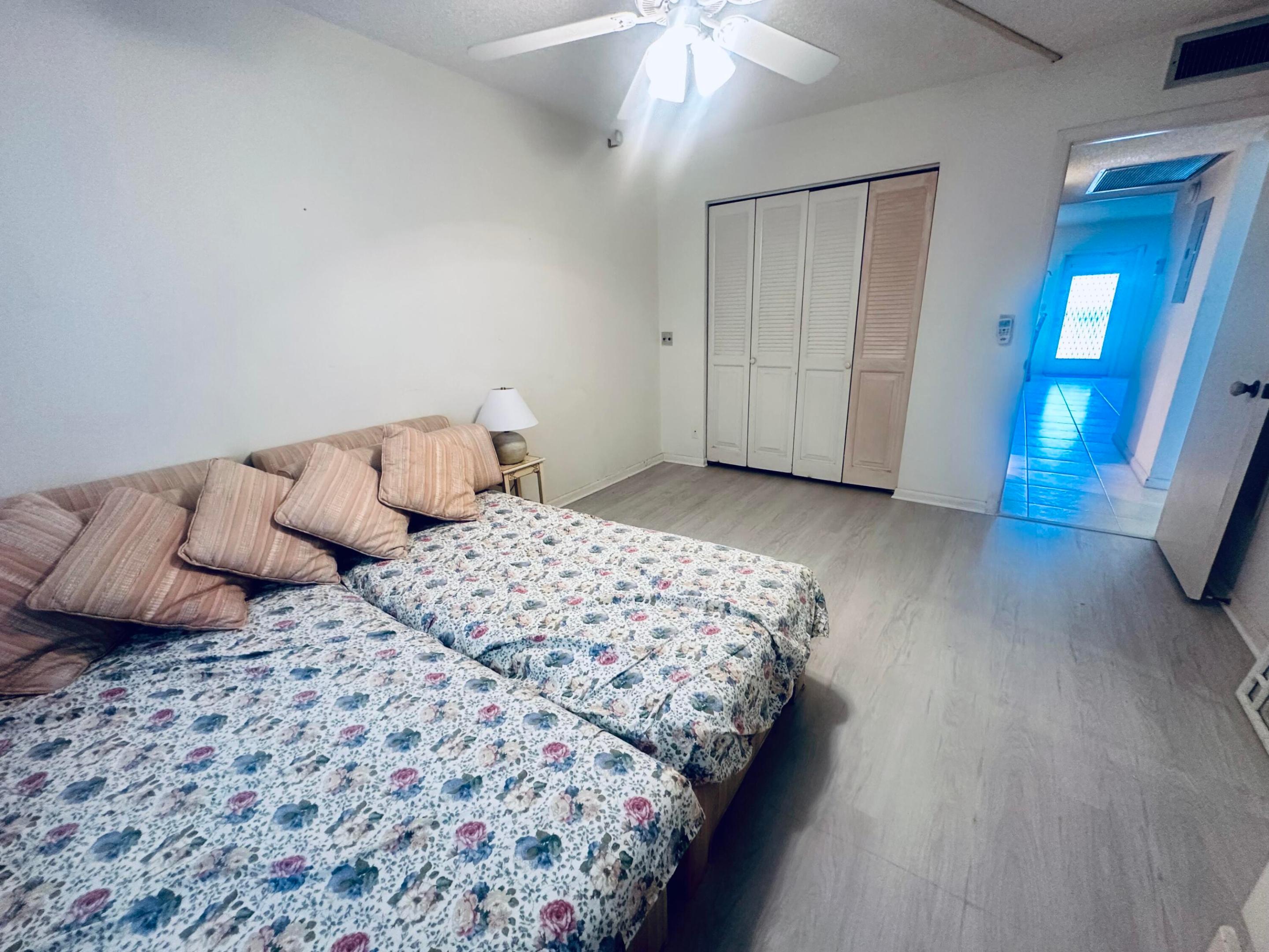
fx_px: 513
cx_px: 634
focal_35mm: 14
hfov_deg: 102.1
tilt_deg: -17.2
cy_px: 476
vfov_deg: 85.7
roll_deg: +1.9
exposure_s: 1/60
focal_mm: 2.22
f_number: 2.2
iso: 250
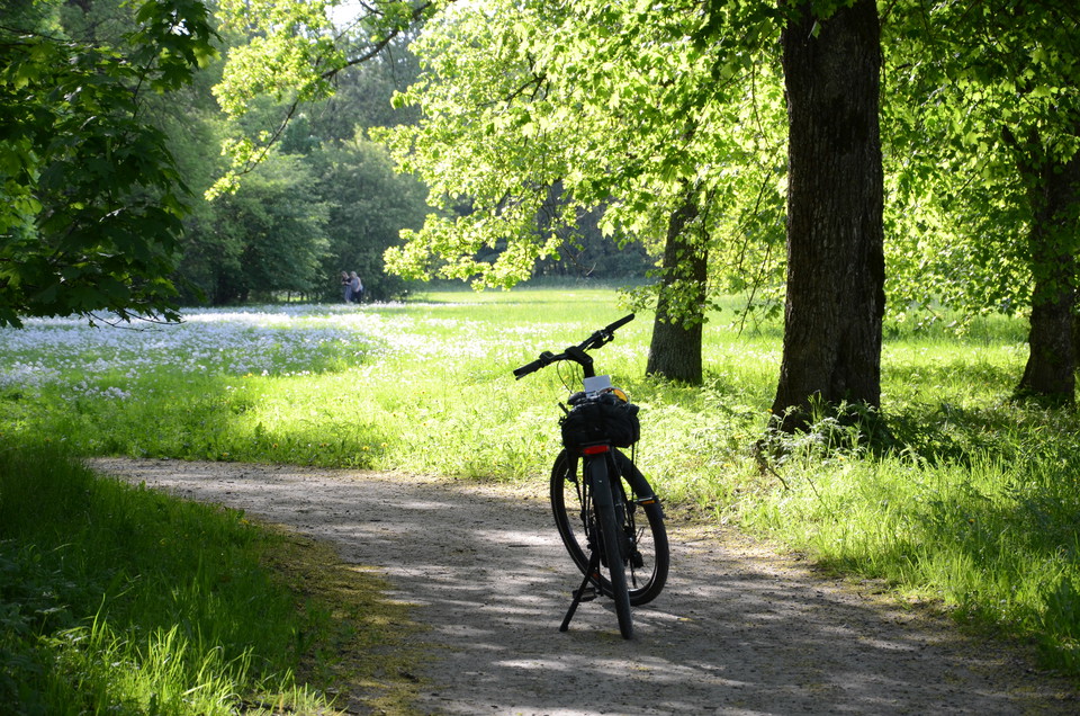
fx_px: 3368
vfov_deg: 12.1
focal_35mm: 112
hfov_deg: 18.2
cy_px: 358
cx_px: 540
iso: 800
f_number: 6.3
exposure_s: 1/400
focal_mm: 75
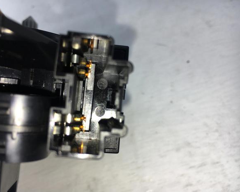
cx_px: 109
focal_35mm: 31
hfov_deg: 57.1
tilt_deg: -53.1
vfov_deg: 47.2
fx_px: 220
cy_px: 97
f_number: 2.2
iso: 25
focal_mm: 4.15
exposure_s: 1/405
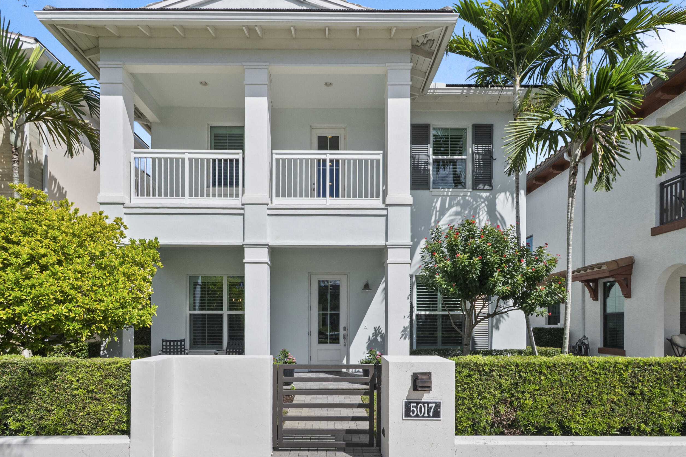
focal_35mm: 18
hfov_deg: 90.0
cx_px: 331
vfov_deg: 67.2
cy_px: 256
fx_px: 343
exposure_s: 1/1250
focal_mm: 10
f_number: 8
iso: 400
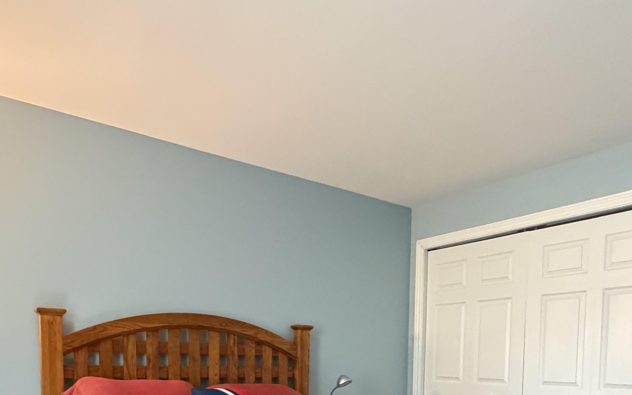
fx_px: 534
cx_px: 336
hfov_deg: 61.2
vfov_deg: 36.3
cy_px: 399
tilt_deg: -3.3
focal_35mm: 31
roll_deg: -1.3
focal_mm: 2.22
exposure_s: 1/60
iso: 1250
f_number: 2.2
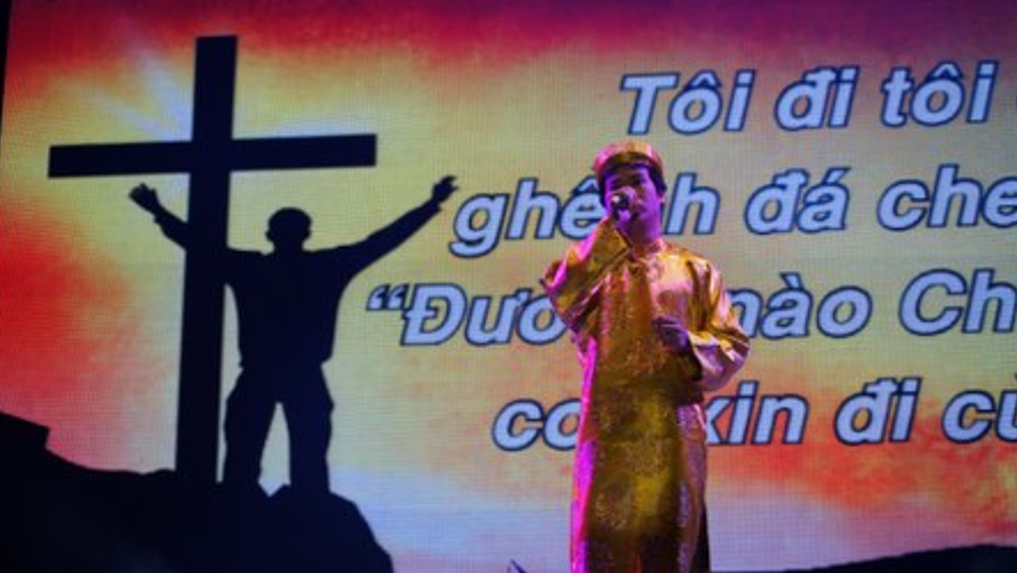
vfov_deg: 13.8
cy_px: 272
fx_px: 2361
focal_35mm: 88
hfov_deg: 24.3
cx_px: 504
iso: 400
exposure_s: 1/100
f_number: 4
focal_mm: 55
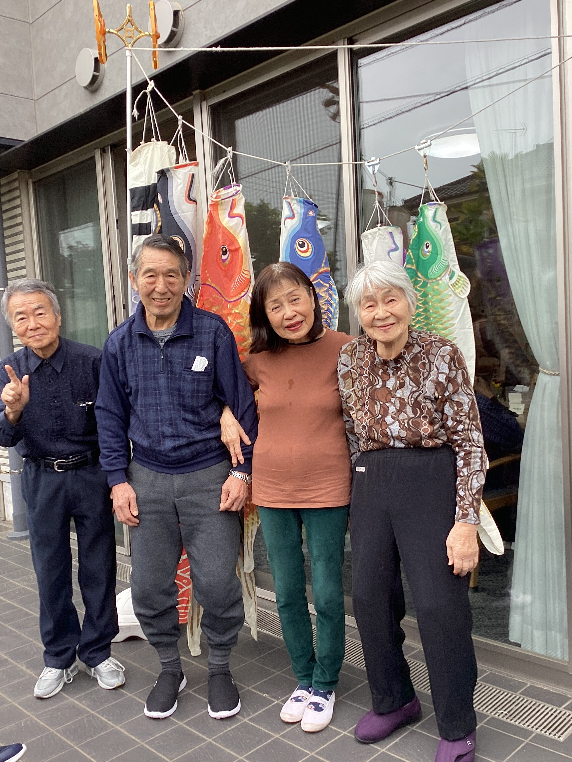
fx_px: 727
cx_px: 273
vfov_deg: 55.3
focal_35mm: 33
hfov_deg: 42.9
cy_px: 397
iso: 25
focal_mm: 3.3
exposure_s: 1/219
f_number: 2.4
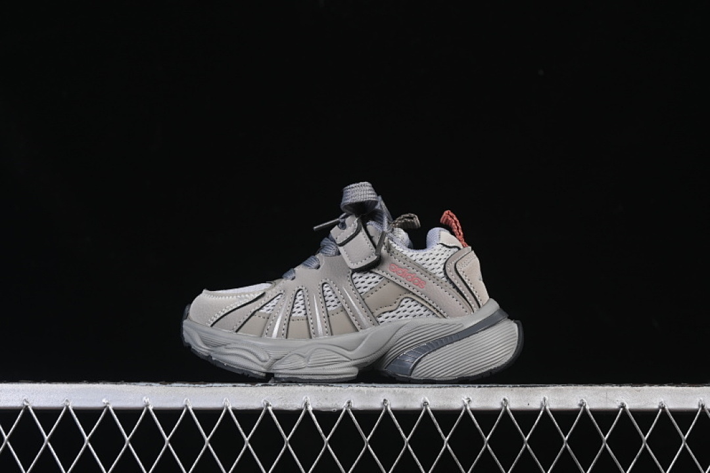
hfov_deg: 27.0
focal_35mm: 75
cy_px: 236
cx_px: 355
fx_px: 1479
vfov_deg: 18.2
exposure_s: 1/60
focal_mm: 50
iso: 160
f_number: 7.1
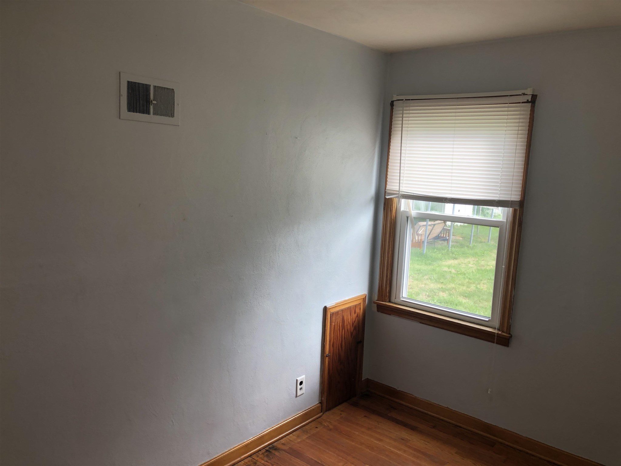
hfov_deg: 63.4
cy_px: 233
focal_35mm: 28
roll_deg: -2.2
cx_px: 310
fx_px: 502
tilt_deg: -8.8
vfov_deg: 49.7
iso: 50
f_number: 1.8
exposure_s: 1/120
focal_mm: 3.99
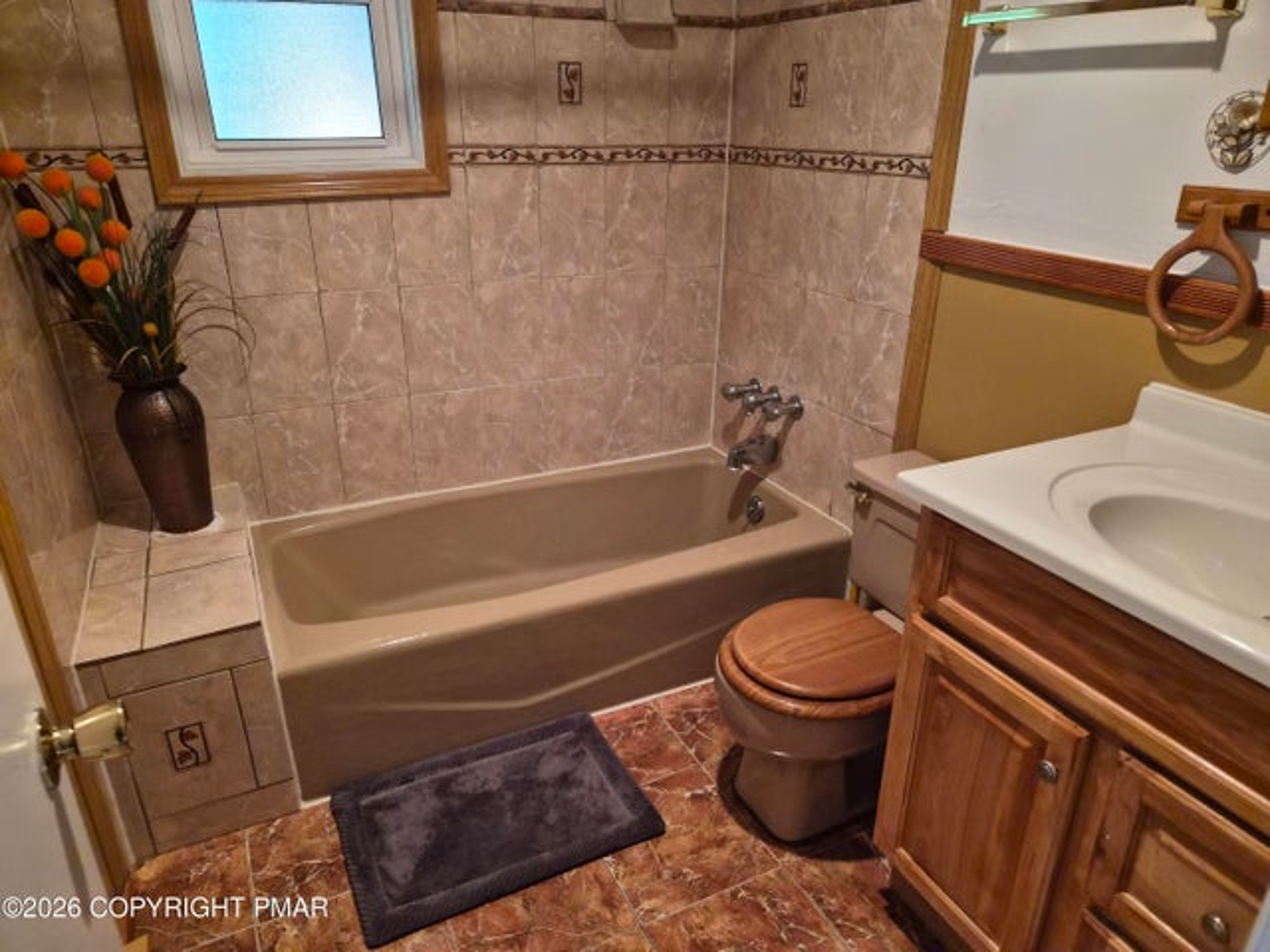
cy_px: 476
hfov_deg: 73.9
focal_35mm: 23
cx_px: 635
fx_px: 844
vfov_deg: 58.9
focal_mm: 5.4
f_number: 1.8
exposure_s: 1/120
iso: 640
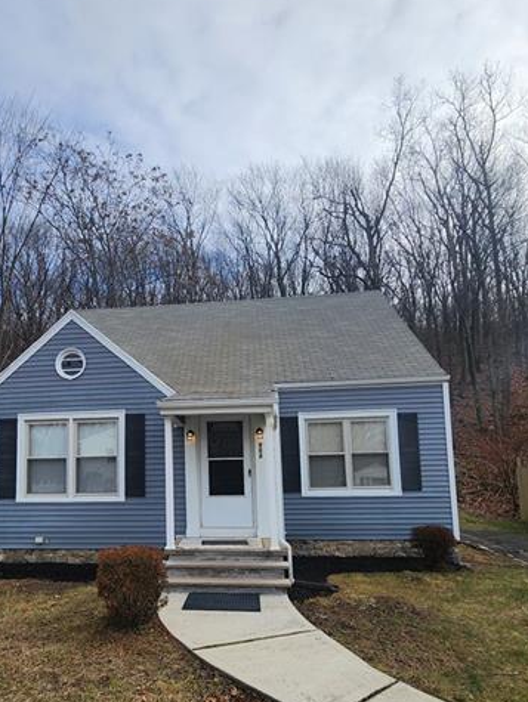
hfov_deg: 62.1
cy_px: 427
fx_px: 427
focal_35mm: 21
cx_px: 180
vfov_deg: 77.9
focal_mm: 2.2
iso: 50
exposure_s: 1/2060
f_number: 2.2
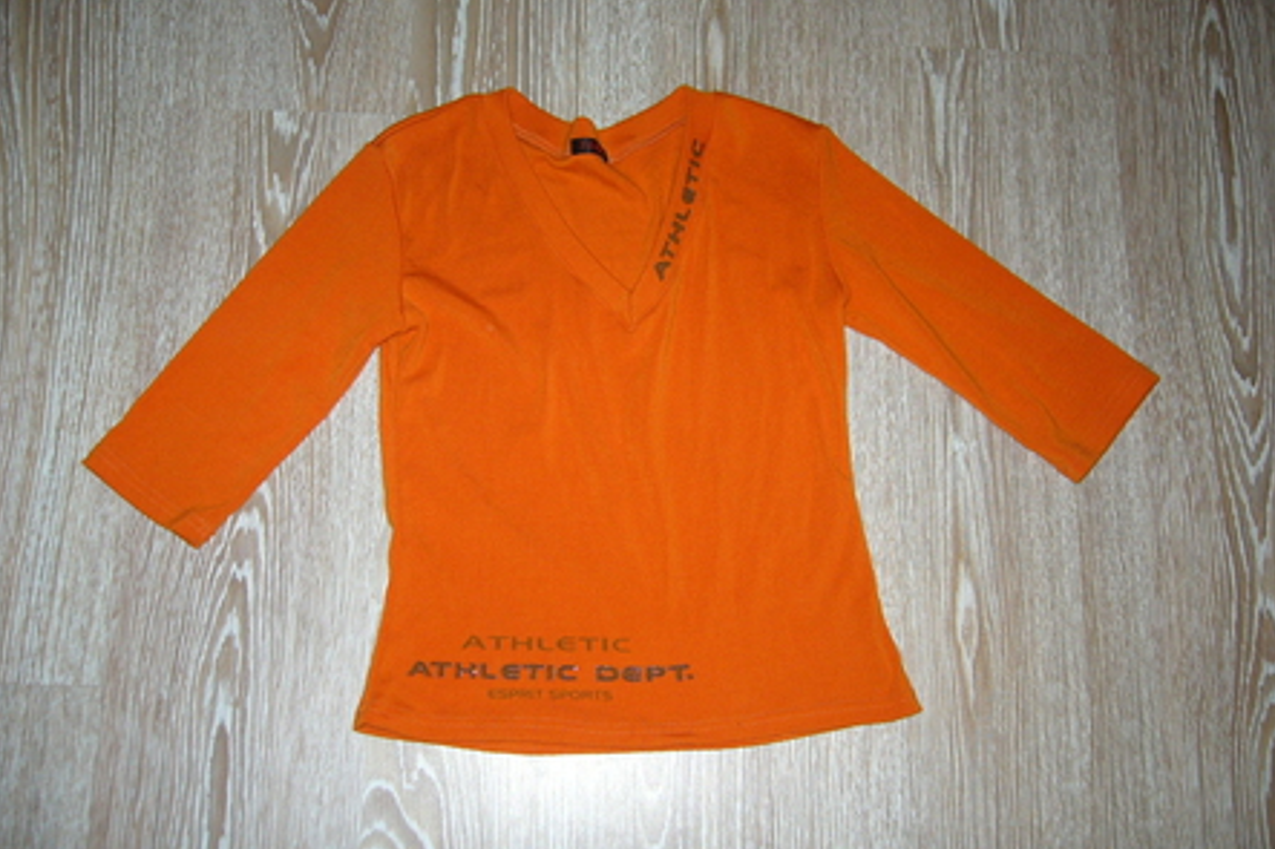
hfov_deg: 51.9
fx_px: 1310
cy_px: 440
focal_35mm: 37
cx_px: 639
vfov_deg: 35.9
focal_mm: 5.8
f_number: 2.8
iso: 100
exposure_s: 1/60
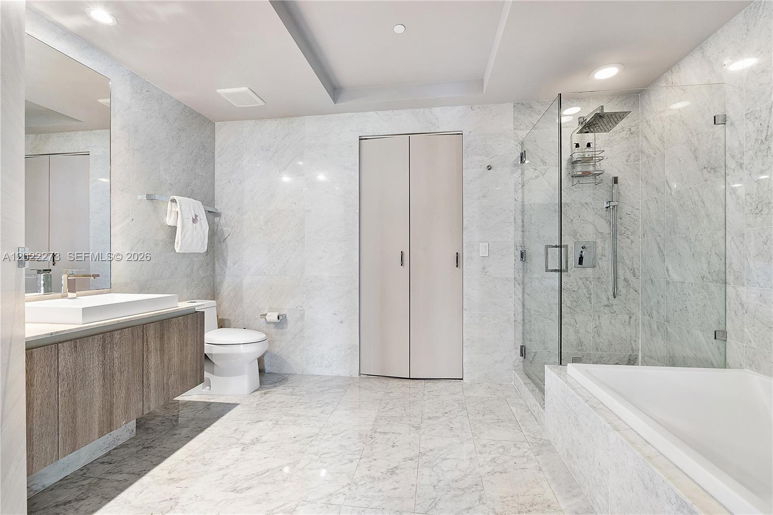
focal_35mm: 15
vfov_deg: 77.3
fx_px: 322
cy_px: 258
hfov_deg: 100.4
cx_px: 386
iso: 800
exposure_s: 1/8
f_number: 8
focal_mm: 10
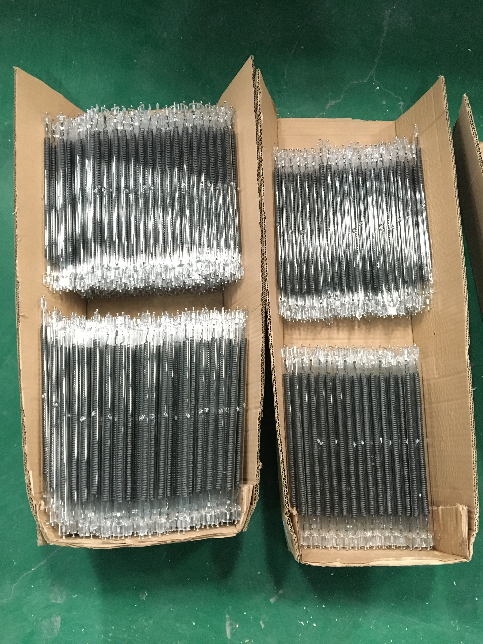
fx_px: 540
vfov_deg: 61.7
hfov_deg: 48.2
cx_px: 242
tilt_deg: -77.1
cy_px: 322
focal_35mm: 29
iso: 250
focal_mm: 4.15
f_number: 2.2
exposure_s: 1/17
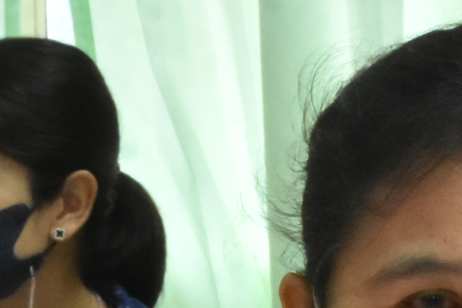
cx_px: 494
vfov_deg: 3.4
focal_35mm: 404
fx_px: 5185
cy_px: 697
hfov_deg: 5.1
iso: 3200
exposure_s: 1/30
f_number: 18
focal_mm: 50
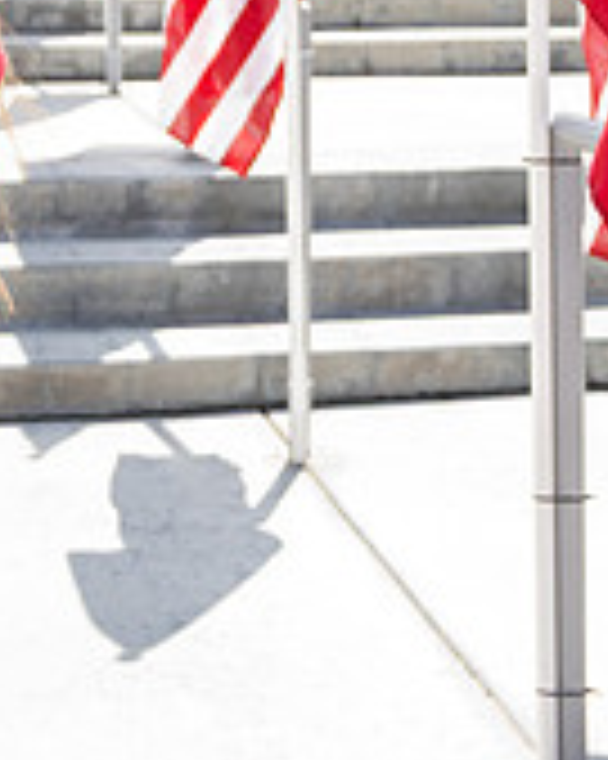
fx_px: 2094
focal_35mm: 93
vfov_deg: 19.1
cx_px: 261
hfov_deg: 16.5
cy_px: -213
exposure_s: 1/400
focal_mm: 24
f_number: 4
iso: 125
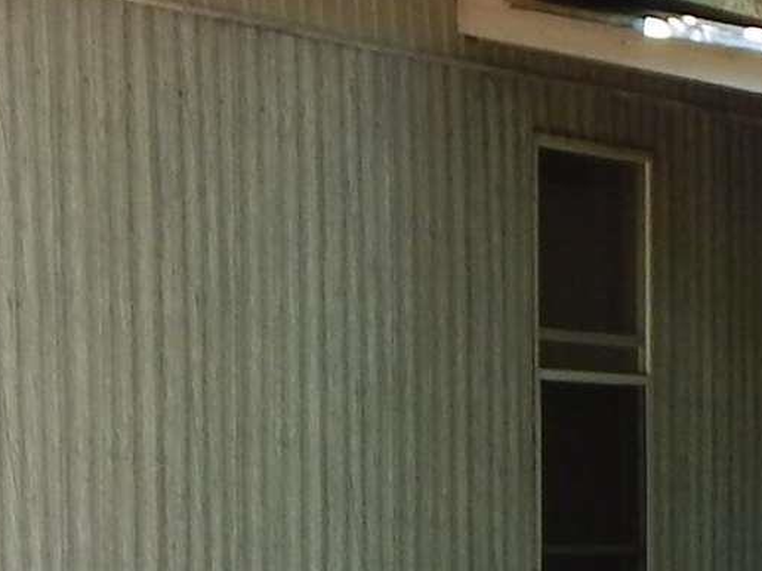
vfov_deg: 7.0
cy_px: 1222
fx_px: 4468
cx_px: 1187
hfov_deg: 9.4
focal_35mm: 203
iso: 125
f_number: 3.3
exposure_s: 1/100
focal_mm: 6.1
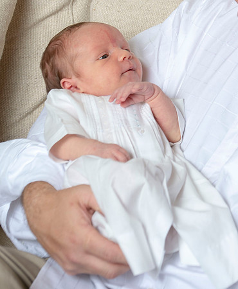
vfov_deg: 8.7
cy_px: 67
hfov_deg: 7.2
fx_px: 1893
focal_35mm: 219
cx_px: 190
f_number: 5.6
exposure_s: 1/160
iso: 200
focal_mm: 102
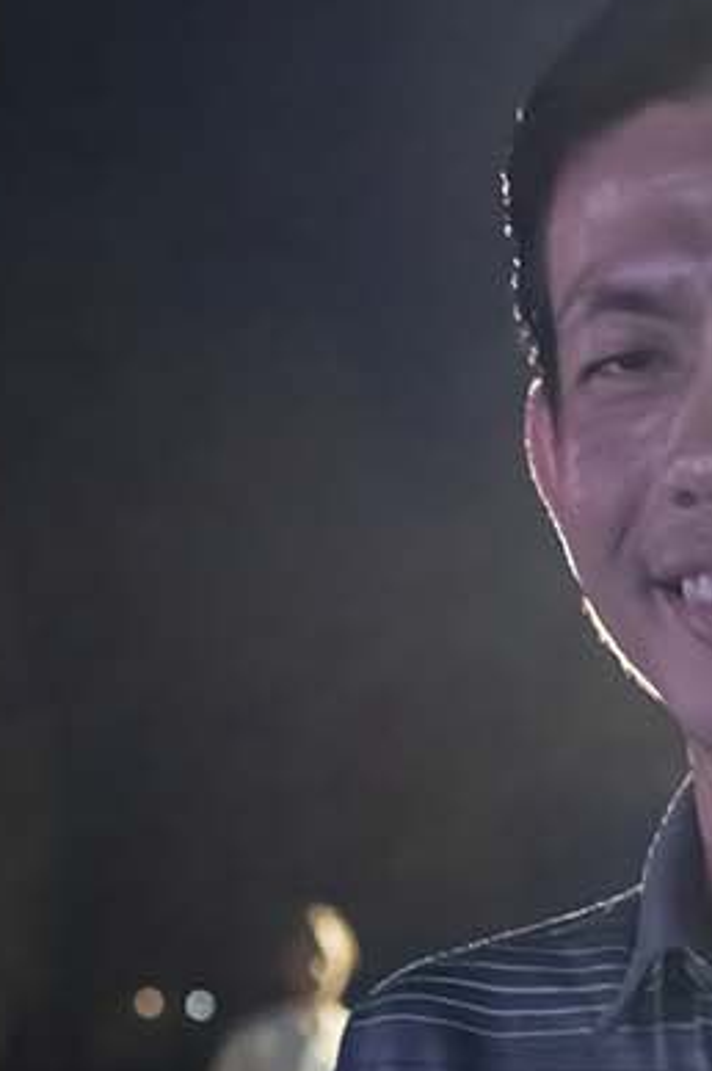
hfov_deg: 10.5
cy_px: 1764
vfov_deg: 14.4
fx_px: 3863
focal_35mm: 130
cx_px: 535
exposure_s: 1/200
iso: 8000
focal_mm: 35
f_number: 3.5
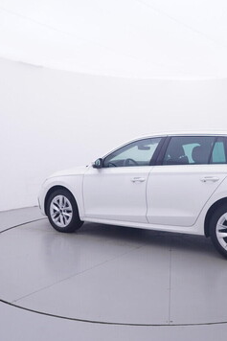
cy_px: 169
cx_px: 179
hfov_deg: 36.8
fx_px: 329
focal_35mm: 35
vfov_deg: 54.8
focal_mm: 15
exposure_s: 1/80
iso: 200
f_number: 5
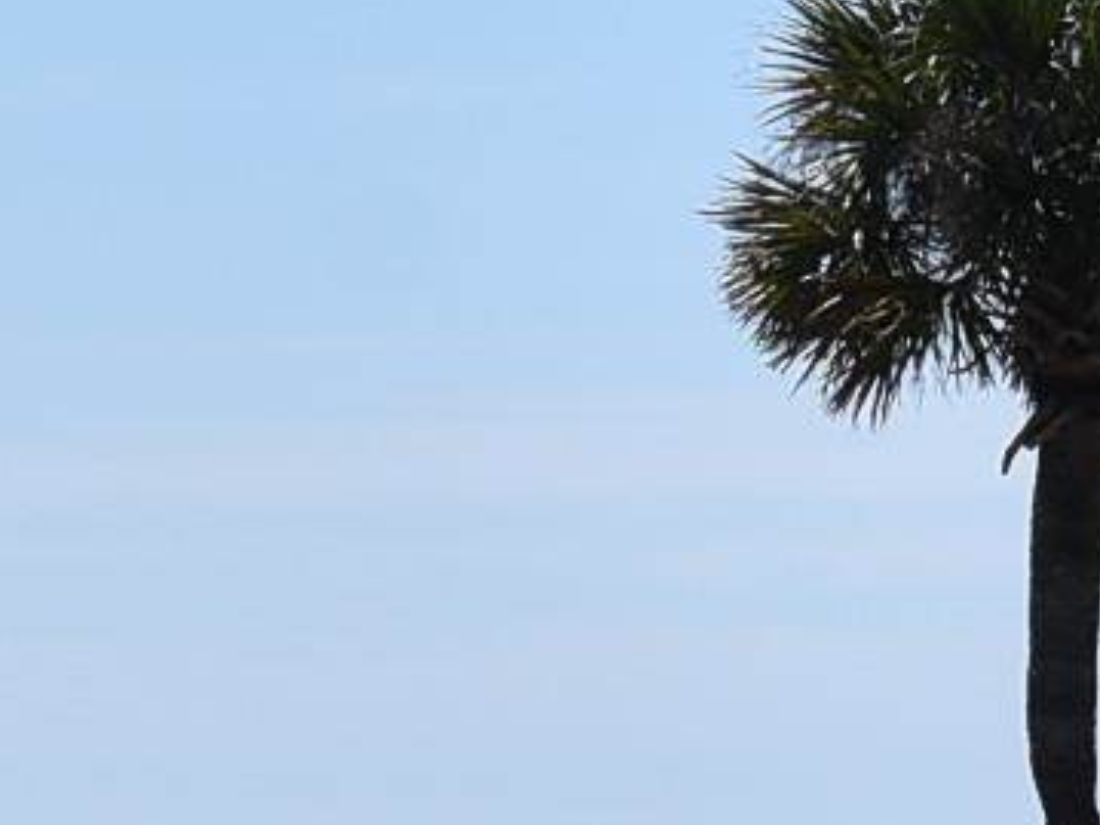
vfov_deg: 2.6
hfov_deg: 3.4
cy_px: 1116
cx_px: 1391
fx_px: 18361
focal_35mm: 578
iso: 200
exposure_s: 1/500
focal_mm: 48
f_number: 11
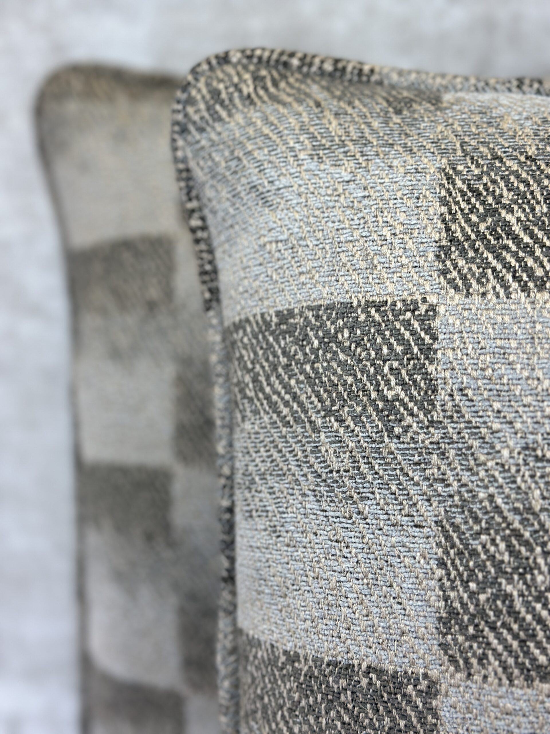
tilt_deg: -17.7
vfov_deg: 39.7
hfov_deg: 30.3
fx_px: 1017
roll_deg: +2.2
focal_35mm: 48
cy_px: 367
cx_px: 275
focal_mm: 6.86
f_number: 1.78
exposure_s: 1/170
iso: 100
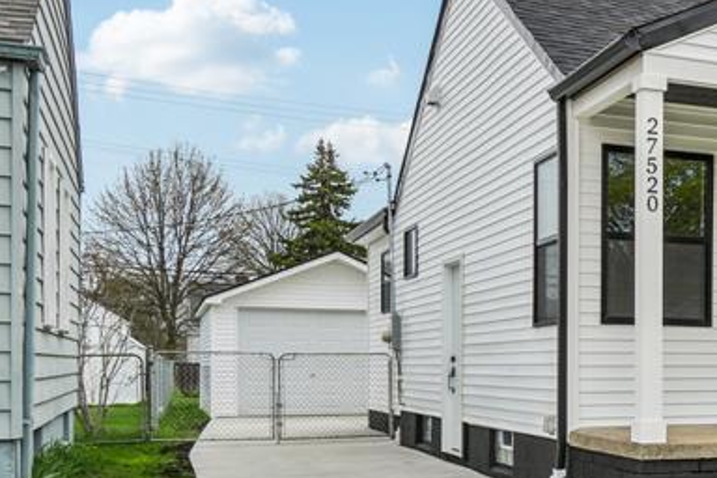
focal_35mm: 56
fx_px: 1115
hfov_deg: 31.1
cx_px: 818
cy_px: 381
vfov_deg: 23.8
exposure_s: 1/350
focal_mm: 14
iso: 100
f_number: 8
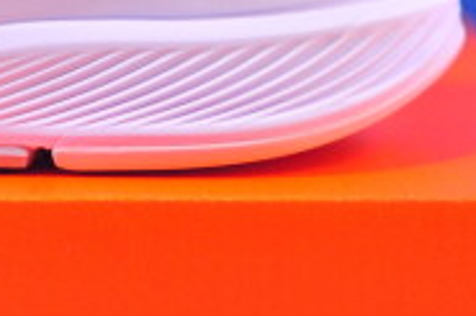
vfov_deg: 4.2
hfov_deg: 6.3
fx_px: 4293
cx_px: -201
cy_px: -353
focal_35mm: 325
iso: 250
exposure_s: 1/320
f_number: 2
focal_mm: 50
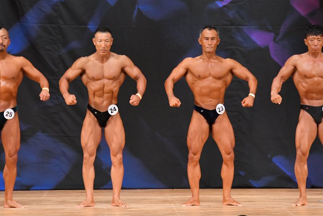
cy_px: 108
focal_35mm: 272
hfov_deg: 7.6
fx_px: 2441
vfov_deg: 5.1
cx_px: 162
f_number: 5.6
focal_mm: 180
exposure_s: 1/400
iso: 6400
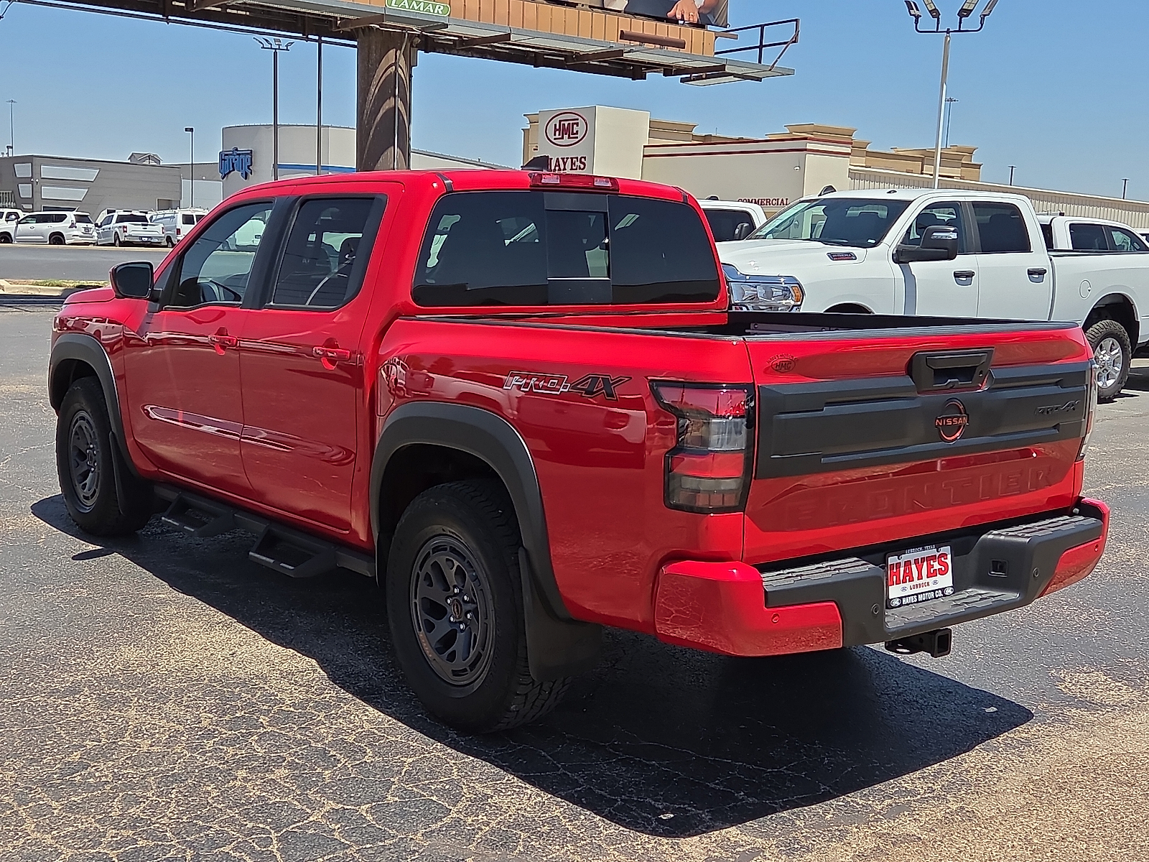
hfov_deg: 46.8
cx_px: 574
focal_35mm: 40
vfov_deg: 36.0
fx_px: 1328
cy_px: 431
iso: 25
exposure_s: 1/1667
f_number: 1.8
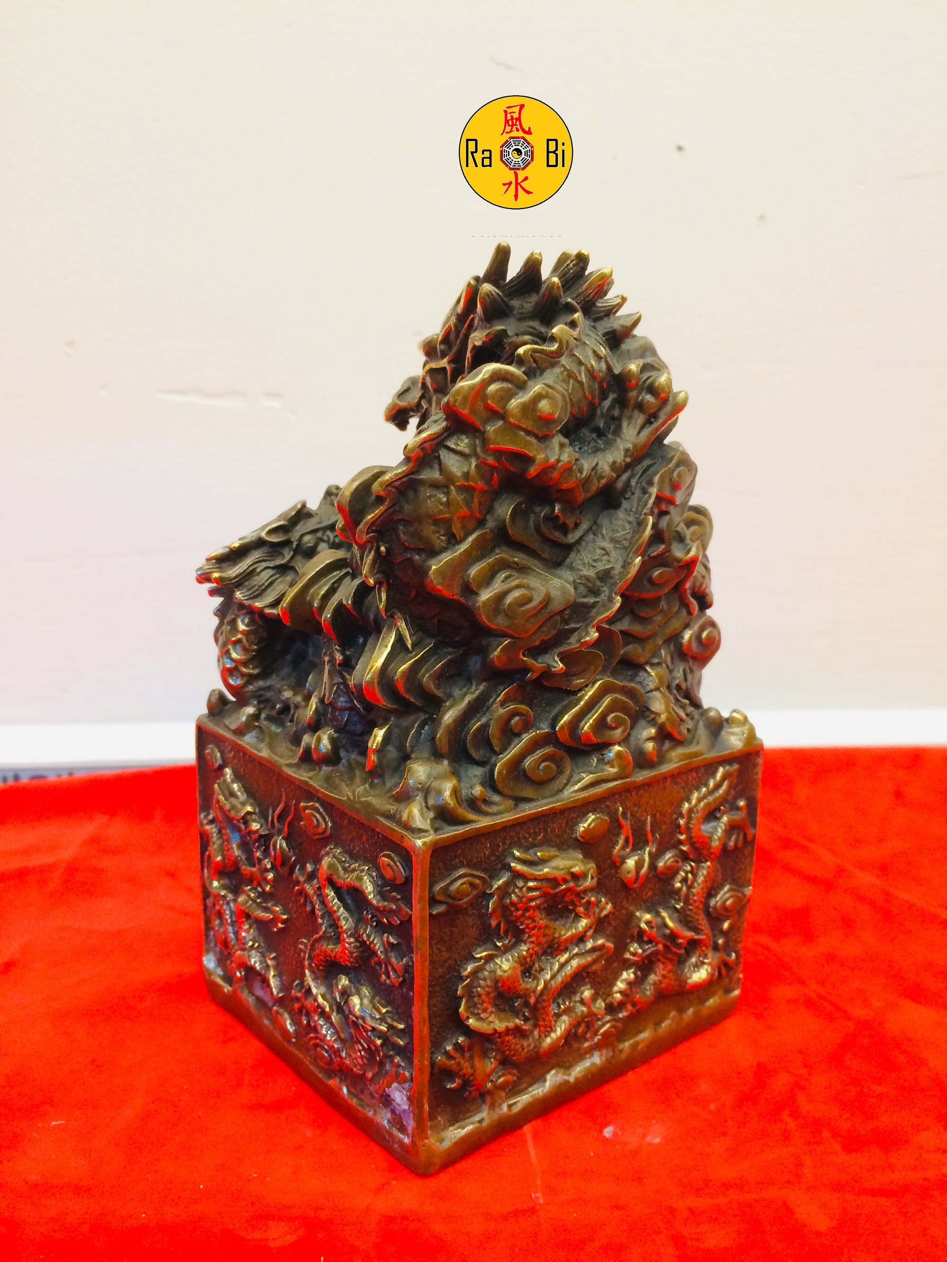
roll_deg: -0.8
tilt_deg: -17.6
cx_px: 474
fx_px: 1058
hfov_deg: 48.2
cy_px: 631
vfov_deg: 61.7
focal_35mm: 29
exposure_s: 1/33
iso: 64
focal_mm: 4.15
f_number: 2.2
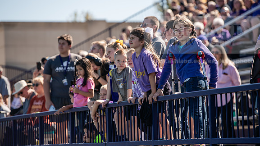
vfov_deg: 6.2
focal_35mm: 195
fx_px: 1344
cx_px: 130
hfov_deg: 11.1
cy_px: 71
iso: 50
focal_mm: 185
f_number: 4
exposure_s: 1/500
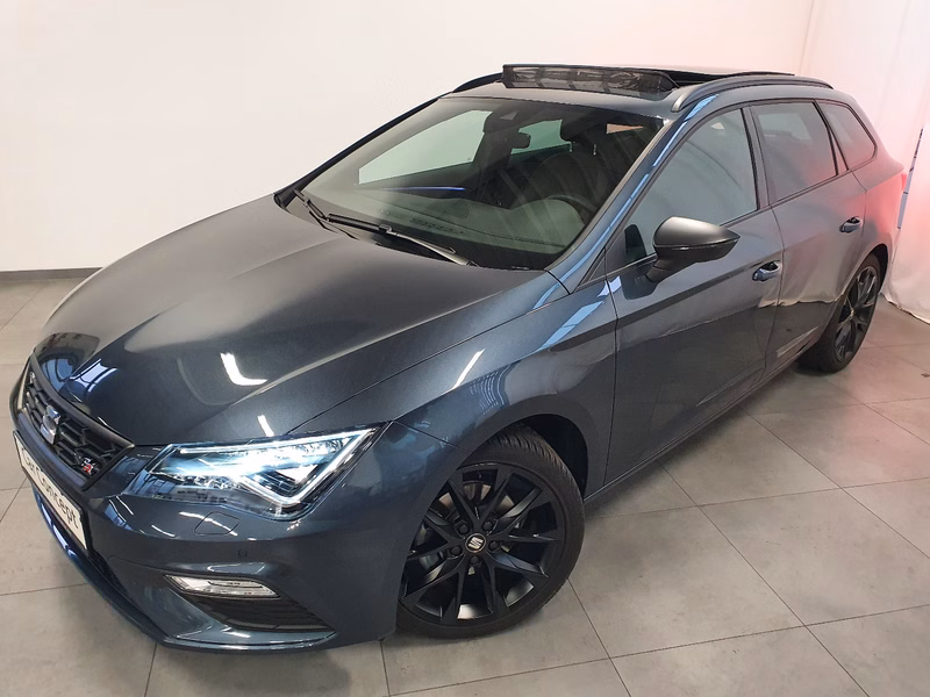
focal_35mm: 26
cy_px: 348
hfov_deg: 67.3
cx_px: 465
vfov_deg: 53.1
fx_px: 699
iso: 500
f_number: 2.4
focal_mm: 4.32
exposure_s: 1/50
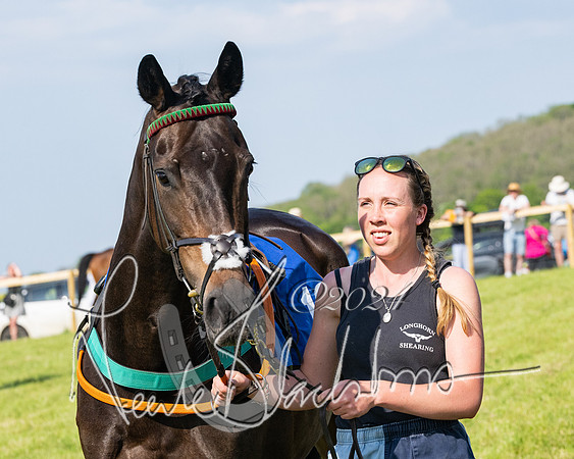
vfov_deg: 9.7
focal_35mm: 158
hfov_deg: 12.2
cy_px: 178
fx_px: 2691
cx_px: 287
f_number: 5
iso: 400
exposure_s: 1/2500
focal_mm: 77
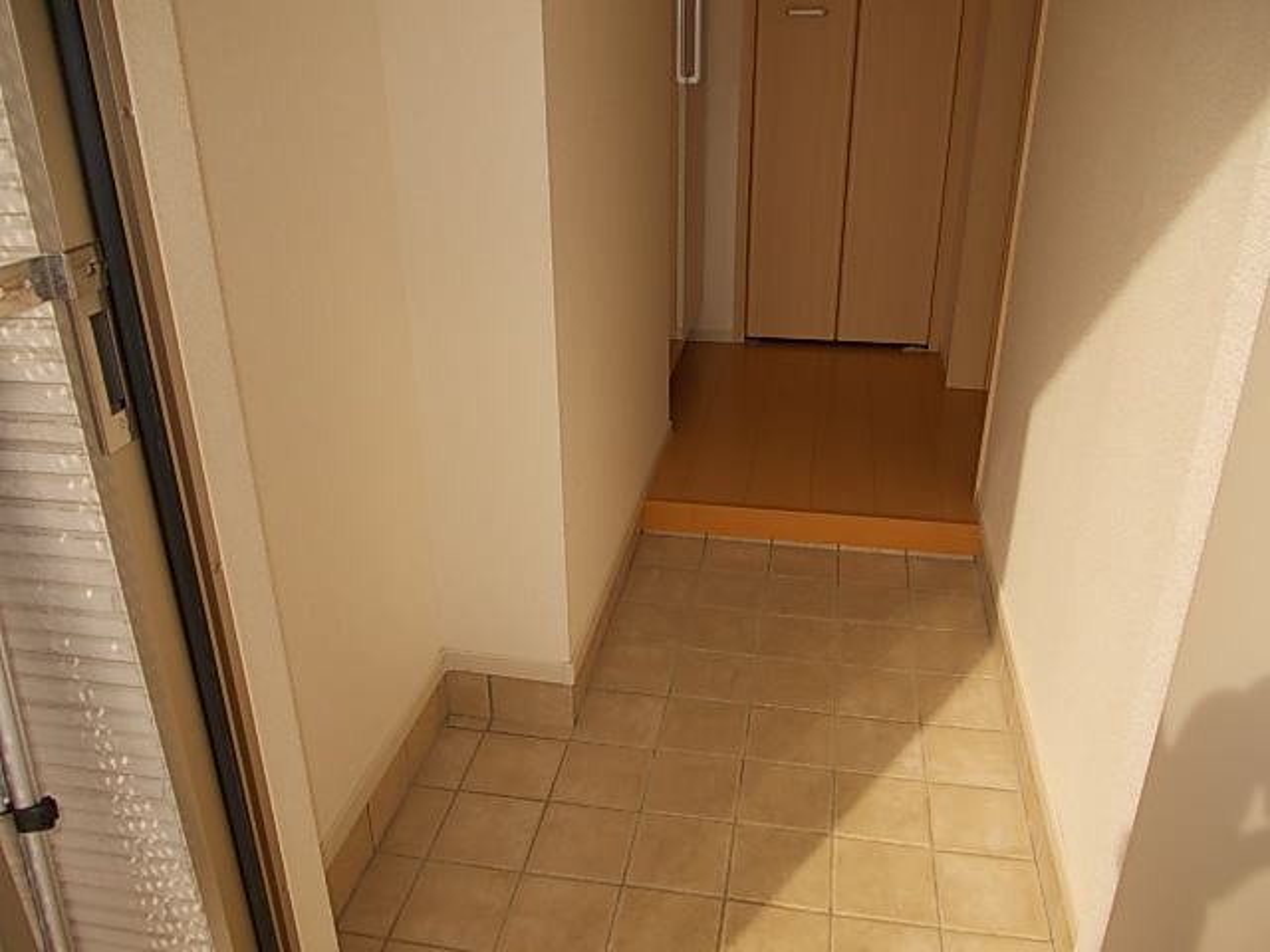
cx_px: 635
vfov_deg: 49.7
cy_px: 476
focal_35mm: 28
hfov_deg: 63.4
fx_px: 1027
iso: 80
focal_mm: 4
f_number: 5.4
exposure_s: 1/160
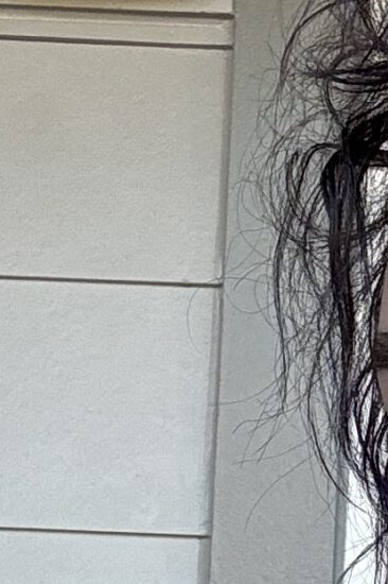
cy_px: 495
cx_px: 382
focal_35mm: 155
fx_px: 2509
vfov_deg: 13.2
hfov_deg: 8.8
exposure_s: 1/122
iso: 25
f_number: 1.9
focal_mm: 2.69
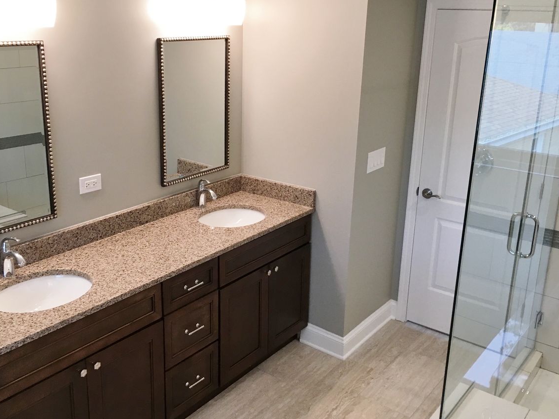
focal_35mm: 37
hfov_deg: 50.1
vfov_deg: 38.6
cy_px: 188
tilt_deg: -15.8
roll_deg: -1.0
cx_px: 264
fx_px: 597
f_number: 2.2
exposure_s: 1/30
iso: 40
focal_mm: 4.15
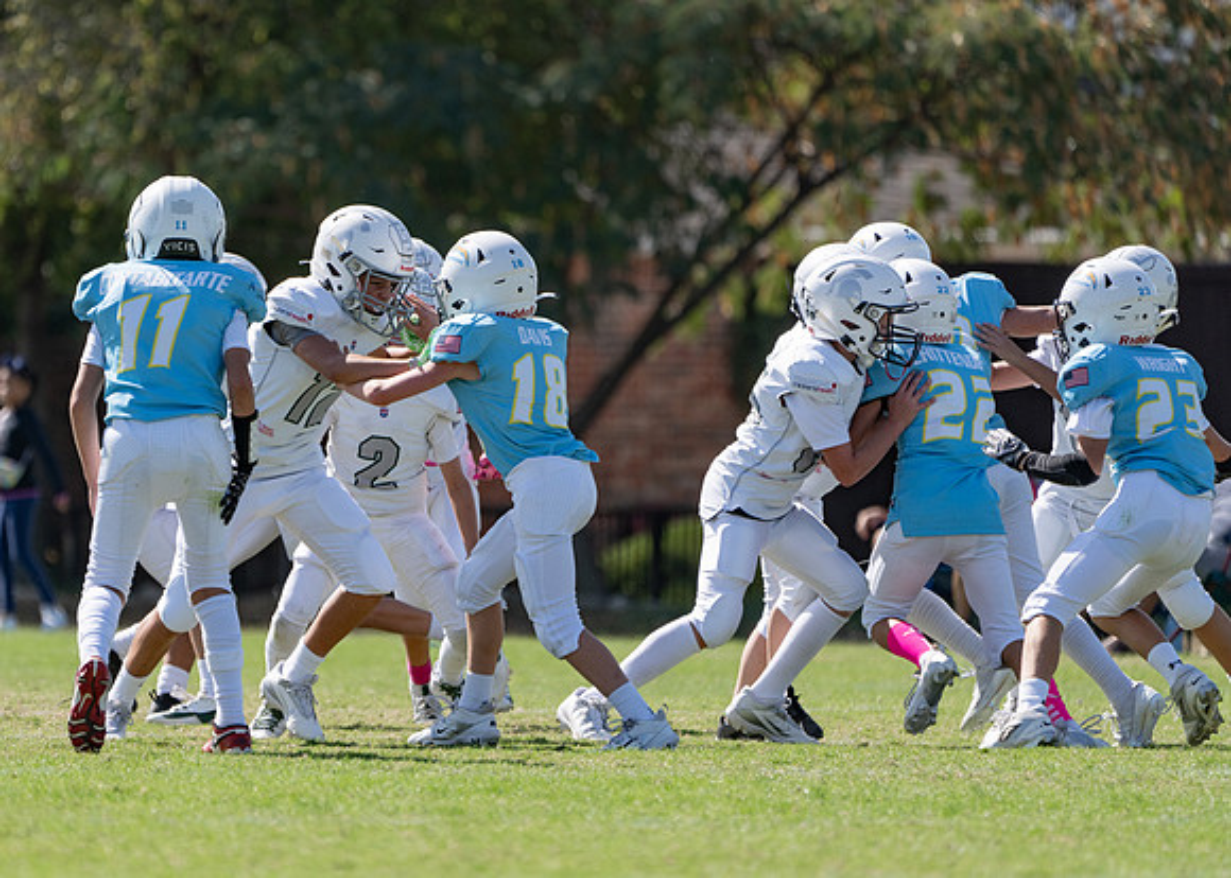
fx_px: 18099
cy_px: 462
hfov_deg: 3.9
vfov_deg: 2.8
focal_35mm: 518
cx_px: 419
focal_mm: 400
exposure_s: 1/1000
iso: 200
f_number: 5.6
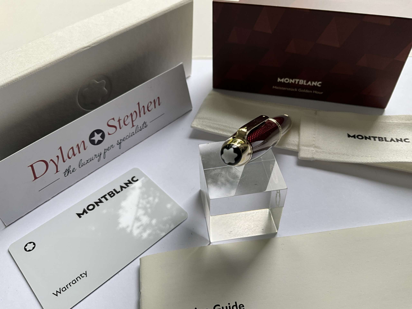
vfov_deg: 48.2
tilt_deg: -45.8
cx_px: 206
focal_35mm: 29
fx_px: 345
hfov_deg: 61.7
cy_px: 154
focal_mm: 3
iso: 20
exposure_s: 1/122
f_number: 1.8
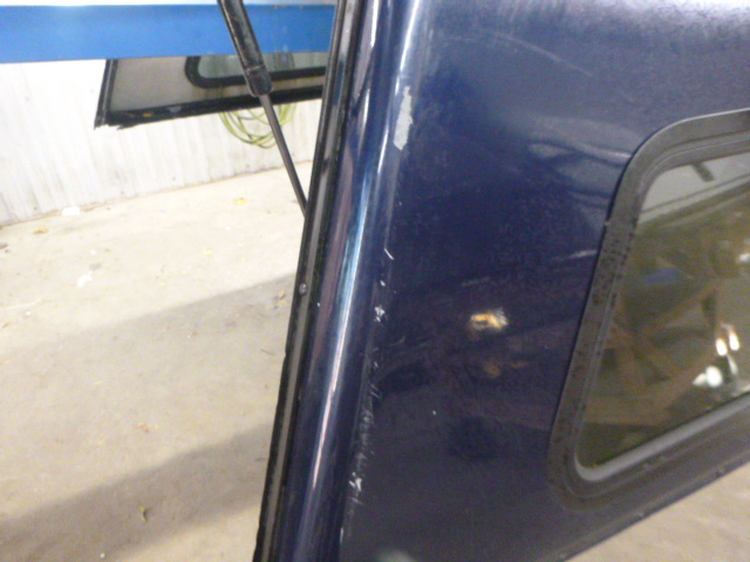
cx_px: 375
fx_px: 542
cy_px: 281
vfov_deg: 54.9
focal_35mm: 25
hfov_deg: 69.4
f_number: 3.9
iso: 800
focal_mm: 4.5
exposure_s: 1/15
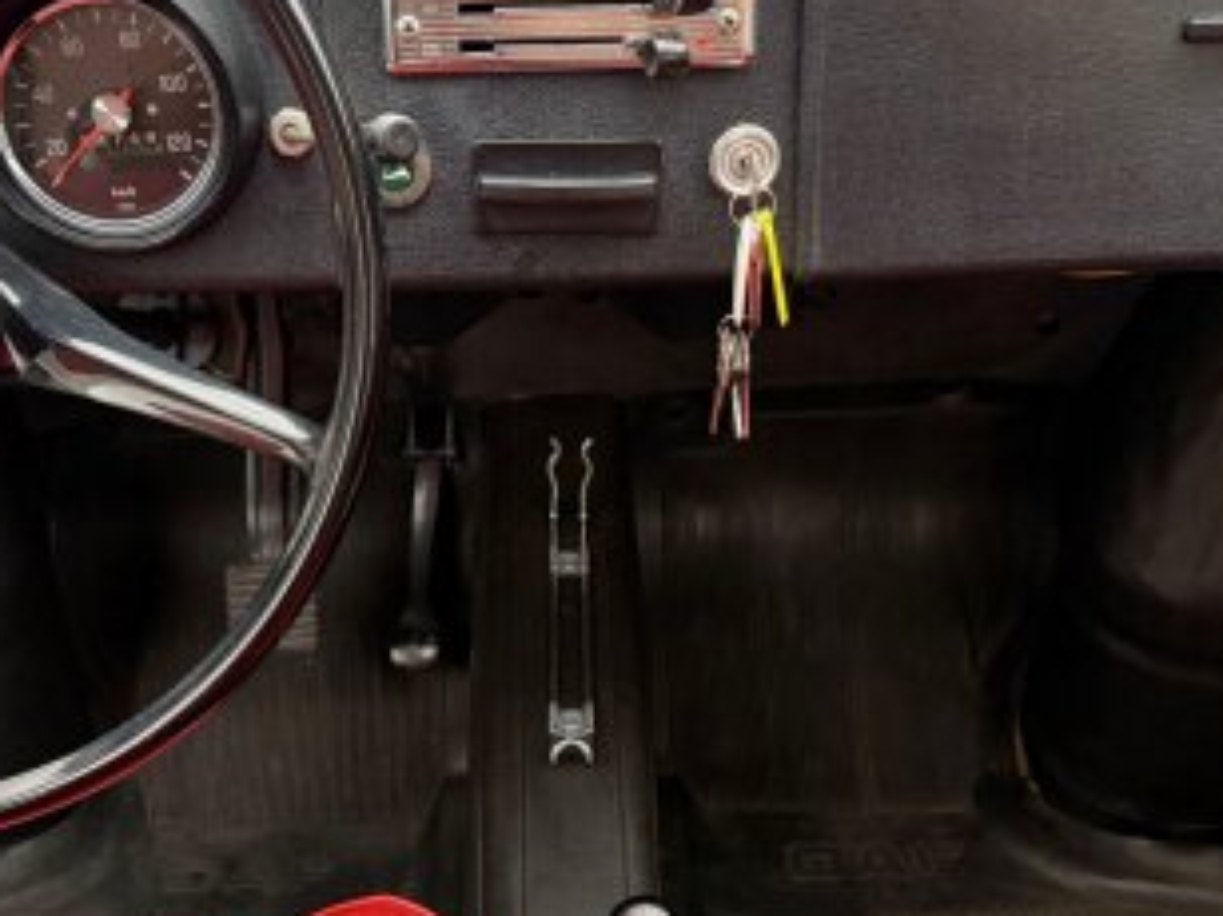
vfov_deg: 28.8
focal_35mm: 50
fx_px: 1766
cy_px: 649
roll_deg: +0.6
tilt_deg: -40.7
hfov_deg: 38.1
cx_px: 518
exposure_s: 1/50
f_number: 1.78
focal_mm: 6.76
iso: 640
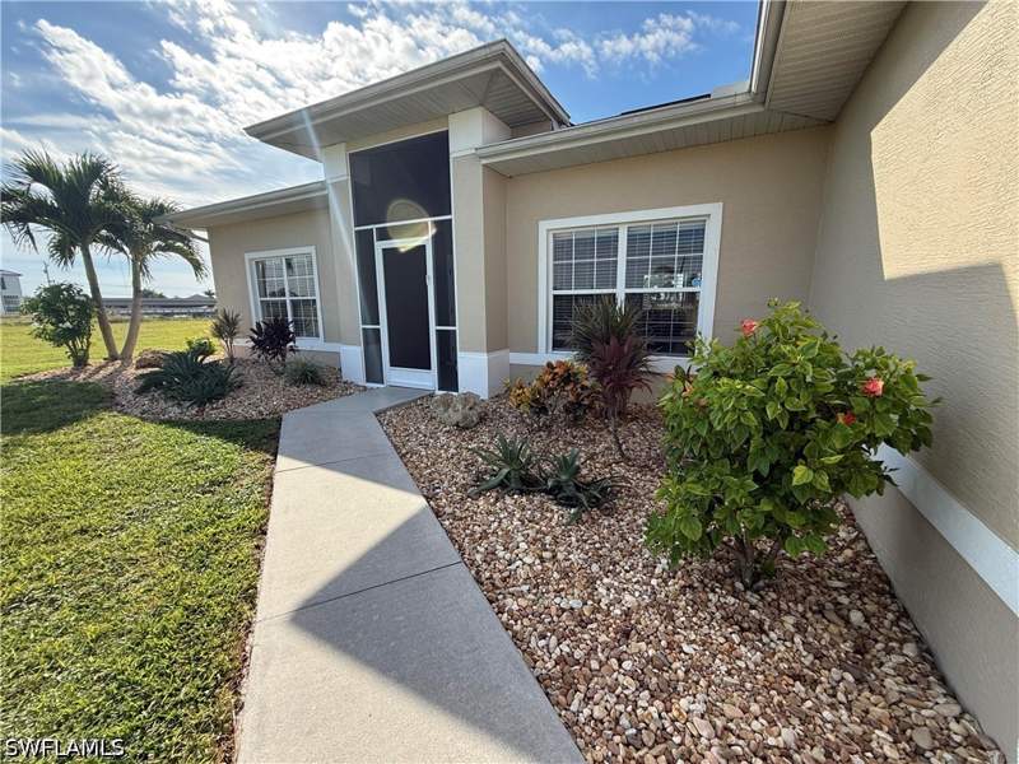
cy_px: 382
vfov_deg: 85.7
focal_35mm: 14
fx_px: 412
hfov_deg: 102.1
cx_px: 510
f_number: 2.2
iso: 50
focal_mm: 2.22
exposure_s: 1/955
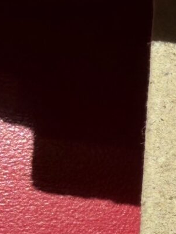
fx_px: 834
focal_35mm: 123
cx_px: 436
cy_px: 203
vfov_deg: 15.9
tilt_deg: -64.9
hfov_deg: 10.3
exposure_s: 1/1030
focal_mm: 2.22
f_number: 2.2
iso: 16
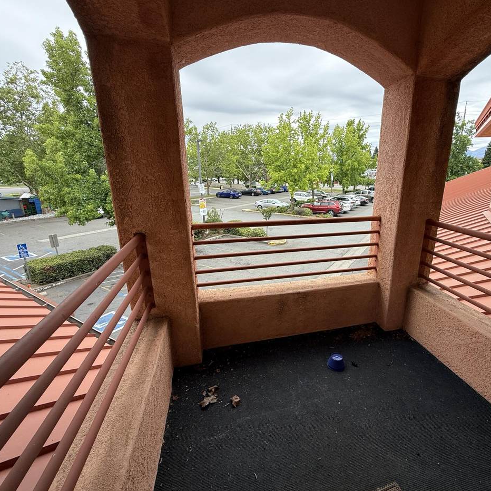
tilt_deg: -14.8
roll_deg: -1.2
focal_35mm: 17
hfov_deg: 83.1
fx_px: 273
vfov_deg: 84.0
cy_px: 243
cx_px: 292
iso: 50
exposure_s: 1/368
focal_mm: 2.22
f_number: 2.2
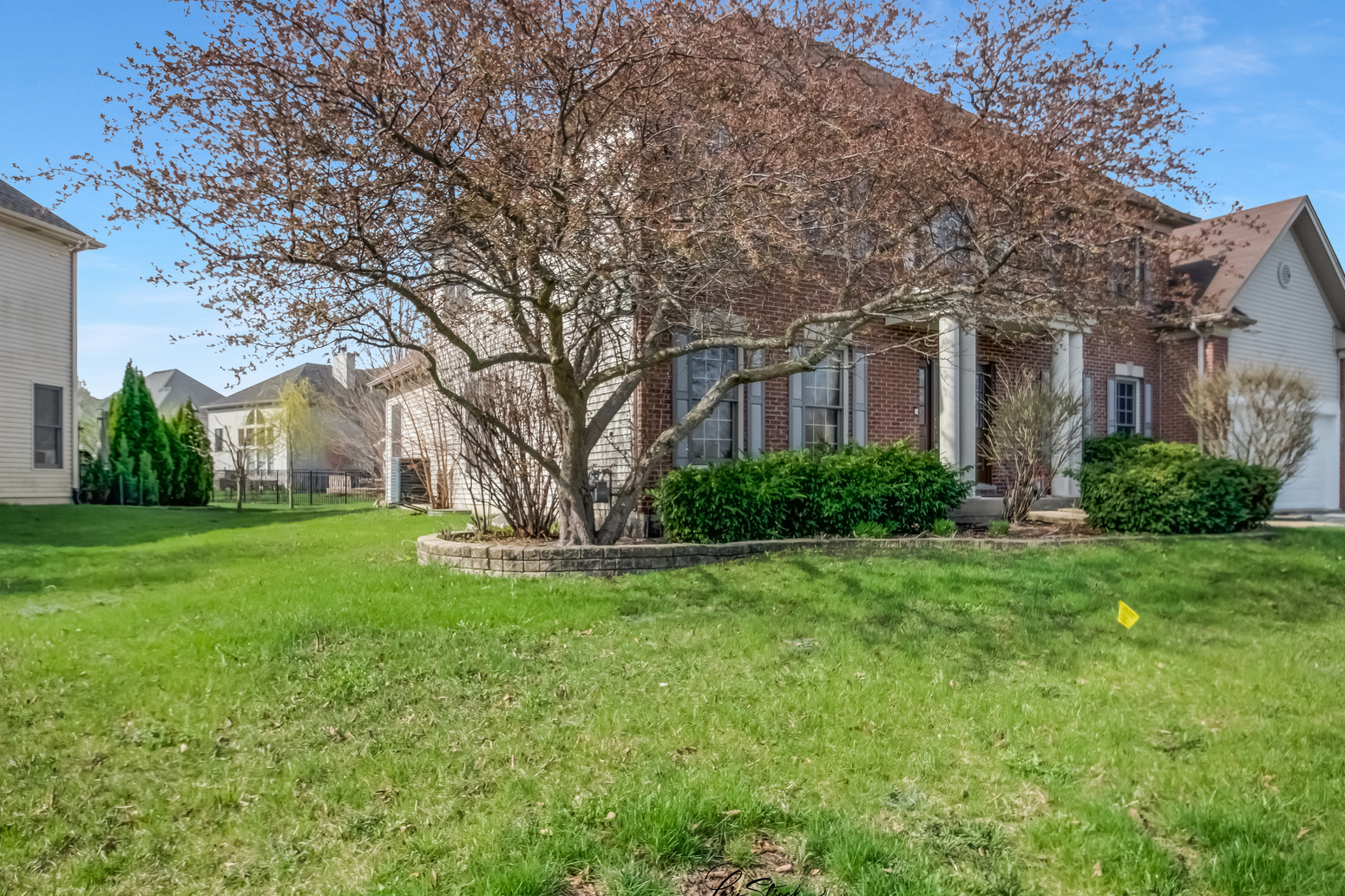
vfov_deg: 55.1
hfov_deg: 76.1
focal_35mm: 23
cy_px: 454
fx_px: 859
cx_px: 691
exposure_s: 1/1250
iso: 400
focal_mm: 15
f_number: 8
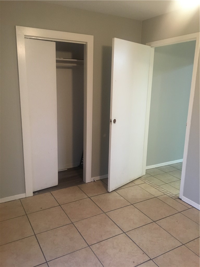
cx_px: 100
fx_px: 223
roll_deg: +0.5
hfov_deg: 48.2
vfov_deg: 61.7
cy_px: 134
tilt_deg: -13.9
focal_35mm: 29
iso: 160
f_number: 2.2
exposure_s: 1/30
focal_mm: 4.15
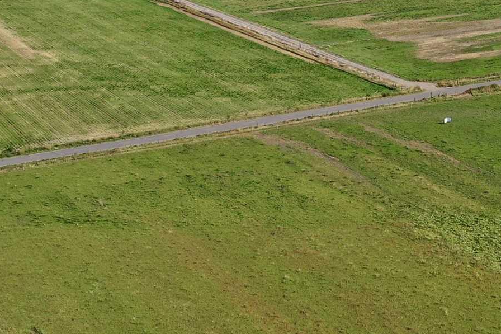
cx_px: 526
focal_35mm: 96
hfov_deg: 20.4
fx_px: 1336
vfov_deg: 14.1
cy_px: 32
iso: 100
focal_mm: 10.26
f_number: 6.3
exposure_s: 1/640
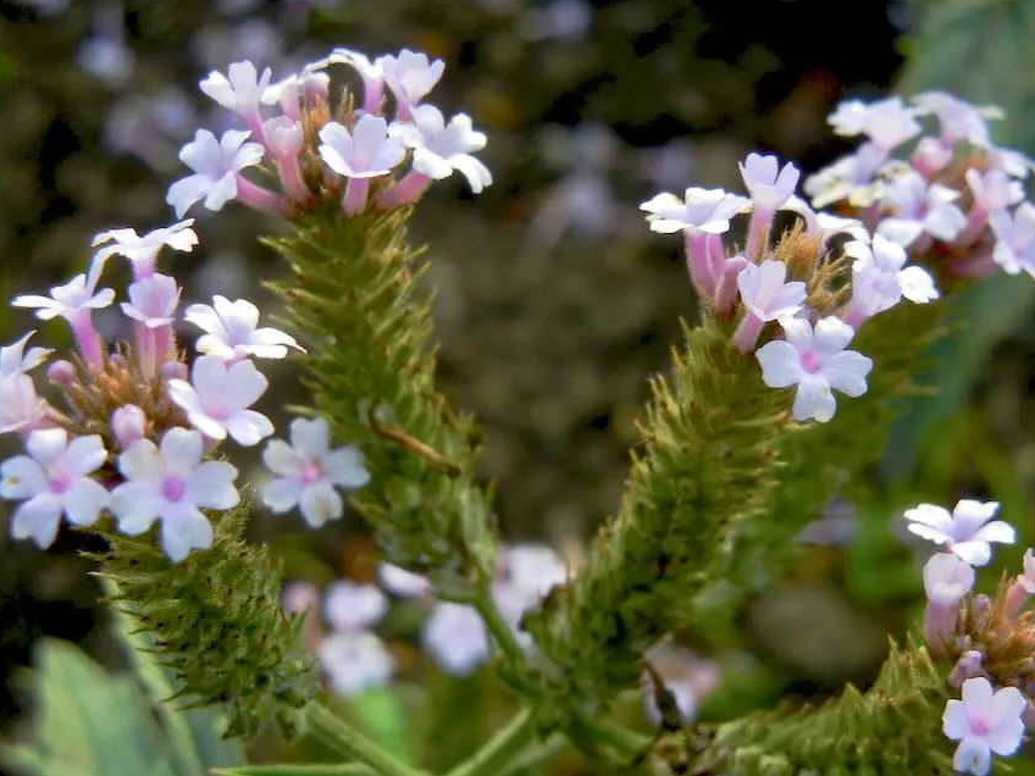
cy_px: 404
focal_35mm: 93
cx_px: 549
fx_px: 2781
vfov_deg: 15.9
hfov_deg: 21.1
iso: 160
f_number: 4.3
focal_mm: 13.9
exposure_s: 1/191
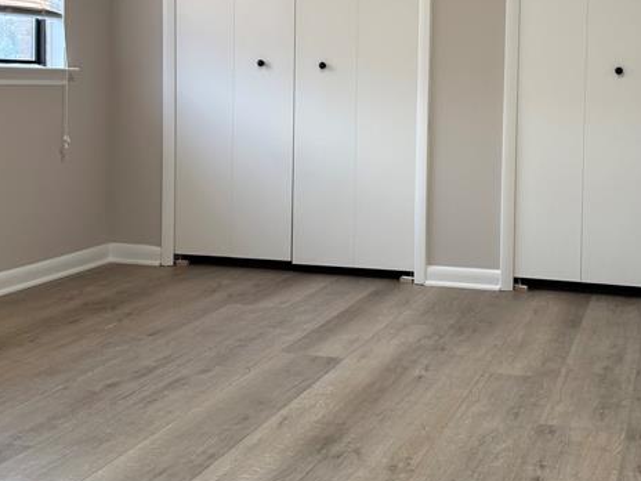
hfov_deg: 35.7
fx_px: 981
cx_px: 437
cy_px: 102
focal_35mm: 53
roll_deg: -1.6
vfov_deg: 27.0
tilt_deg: -0.5
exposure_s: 1/121
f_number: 1.78
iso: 200
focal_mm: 6.76
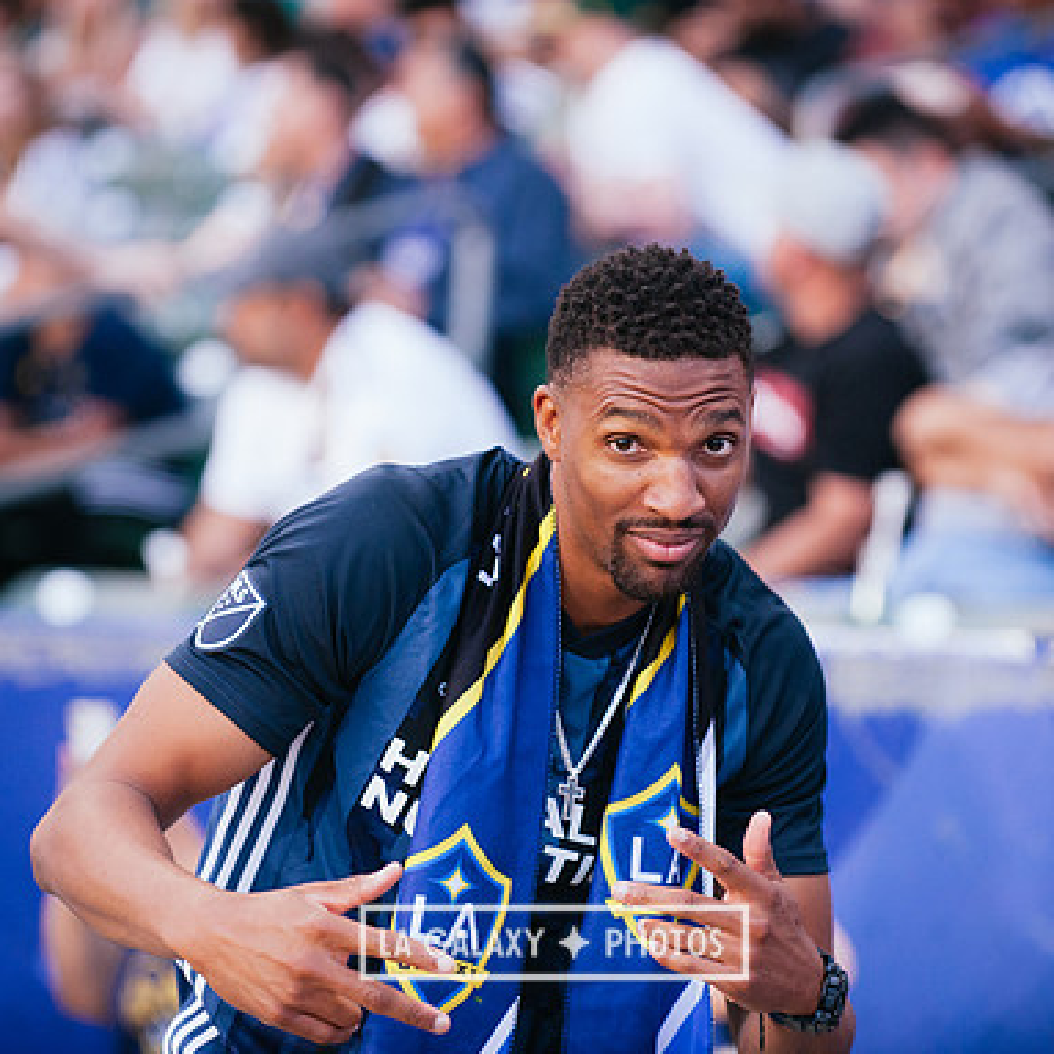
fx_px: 7096
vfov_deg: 8.5
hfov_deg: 8.5
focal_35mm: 206
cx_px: 553
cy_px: 528
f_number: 2.8
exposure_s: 1/640
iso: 1600
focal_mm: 160
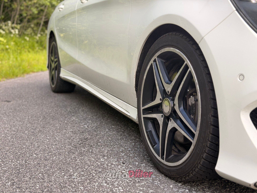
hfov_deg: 39.7
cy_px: 96
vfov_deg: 30.3
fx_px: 356
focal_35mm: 48
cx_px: 128
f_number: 1.78
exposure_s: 1/566
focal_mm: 6.76
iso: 64
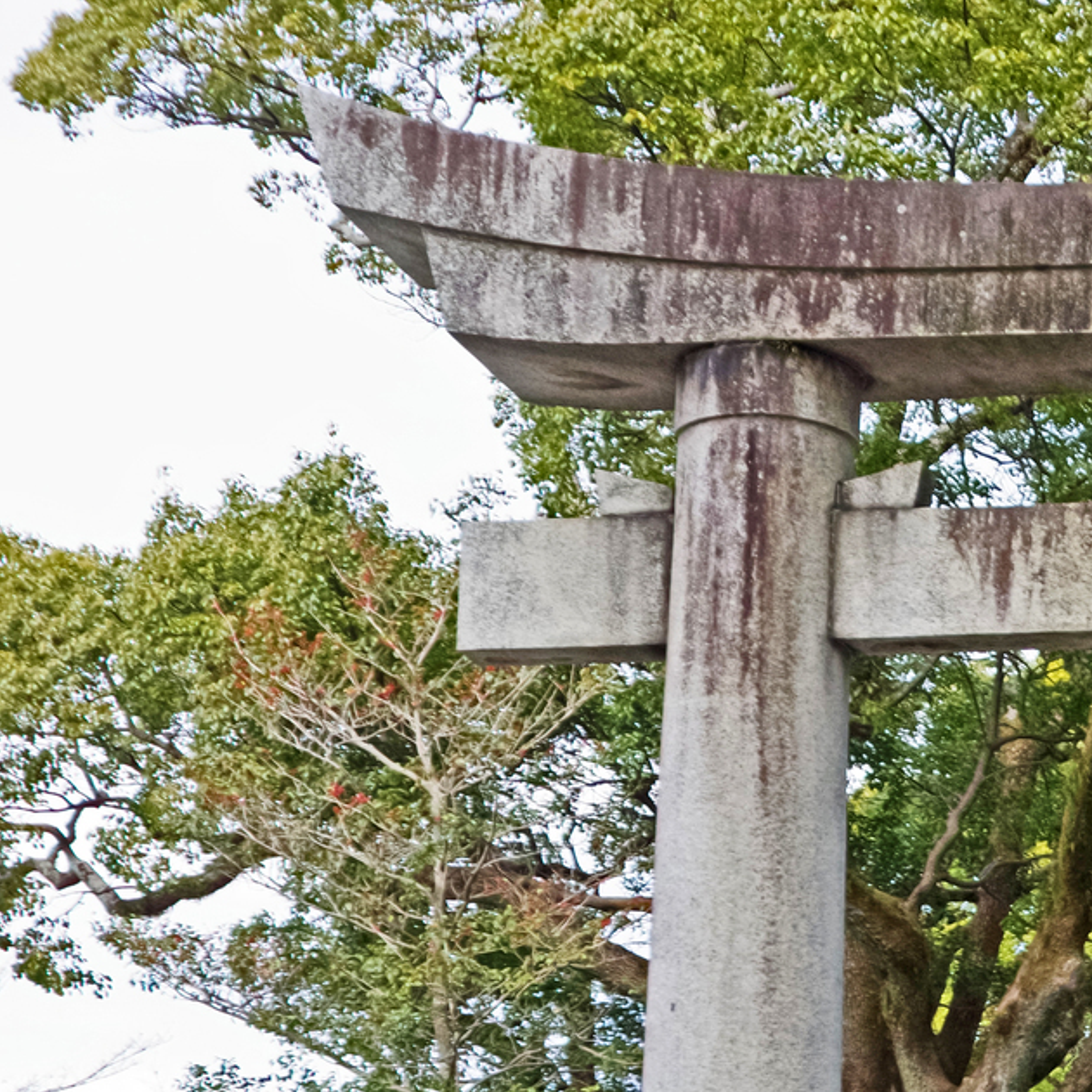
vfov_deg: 18.9
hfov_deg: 17.6
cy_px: 1128
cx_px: 1602
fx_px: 3176
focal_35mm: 89
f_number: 9
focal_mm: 21.88
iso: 1250
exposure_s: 1/500
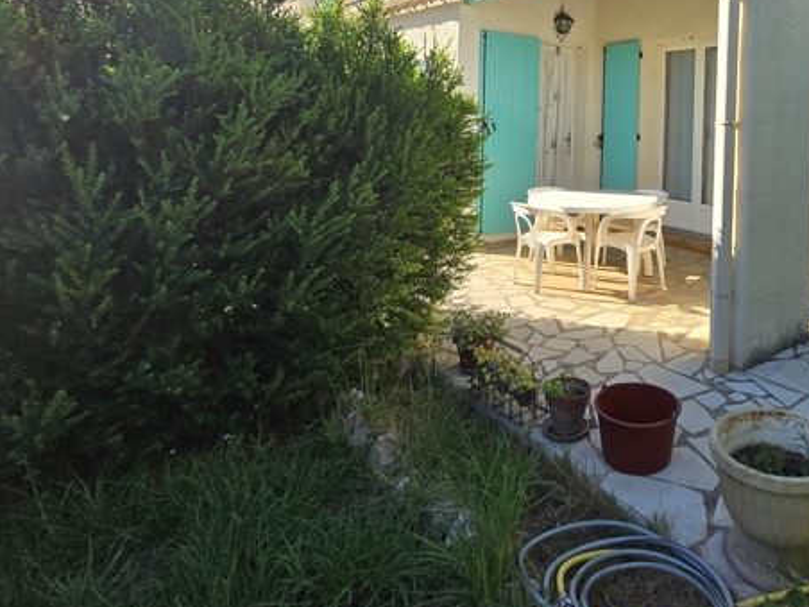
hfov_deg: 69.4
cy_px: 140
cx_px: 600
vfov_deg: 55.6
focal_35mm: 23
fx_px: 538
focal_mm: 1.7
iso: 25
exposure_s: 1/636
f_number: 2.2
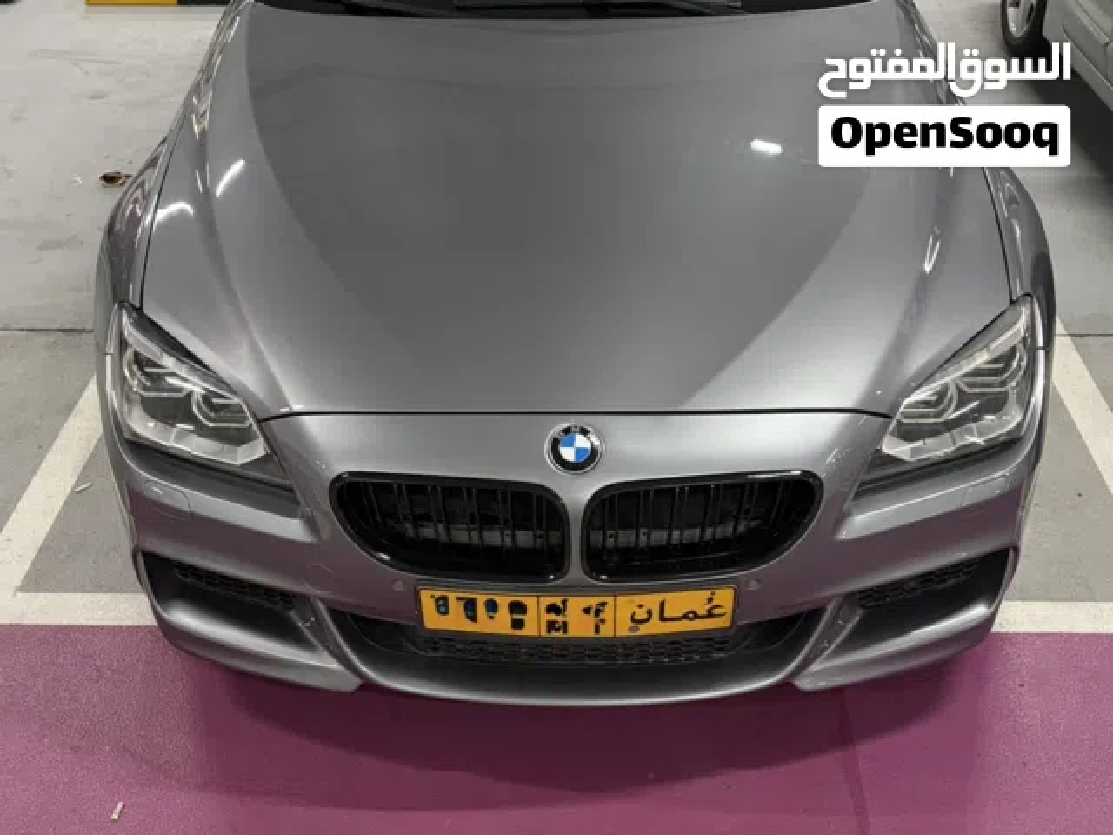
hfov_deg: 67.3
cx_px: 556
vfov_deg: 53.1
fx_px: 836
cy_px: 418
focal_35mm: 26
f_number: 1.6
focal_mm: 5.96
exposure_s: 1/50
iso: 250
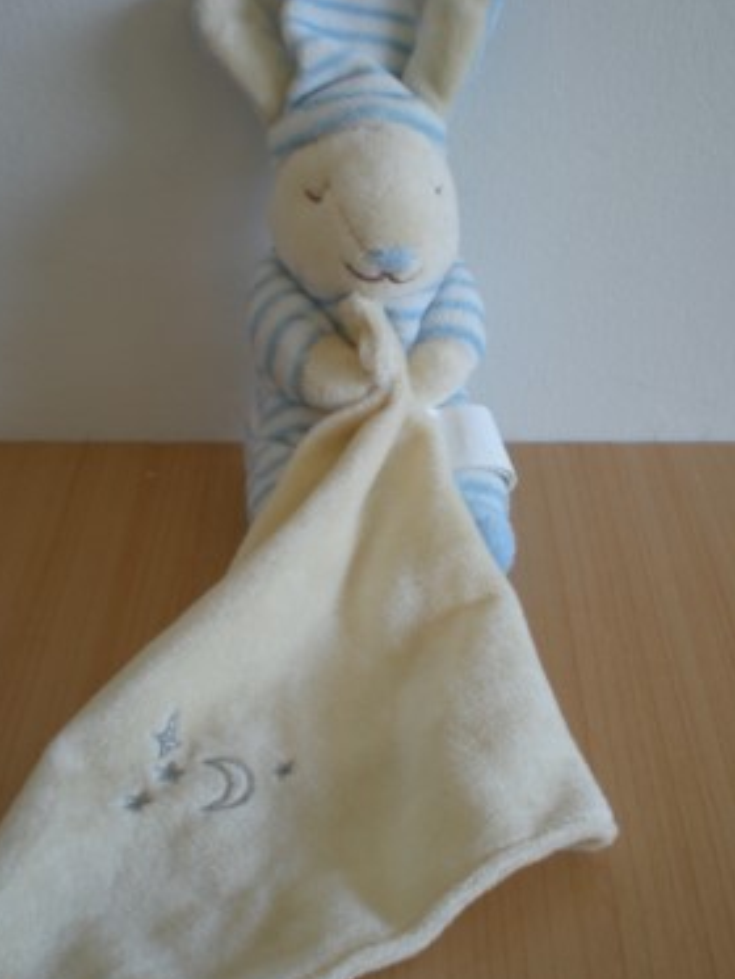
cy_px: 480
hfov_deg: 27.5
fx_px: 1500
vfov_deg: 36.2
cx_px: 410
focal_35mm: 53
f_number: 3.1
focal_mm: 6.3
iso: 64
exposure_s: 1/13.1
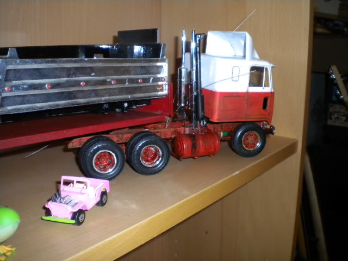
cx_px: 174
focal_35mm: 35
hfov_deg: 52.6
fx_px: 352
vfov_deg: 40.7
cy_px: 130
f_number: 4.6
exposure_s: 1/30
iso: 400
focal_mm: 6.3
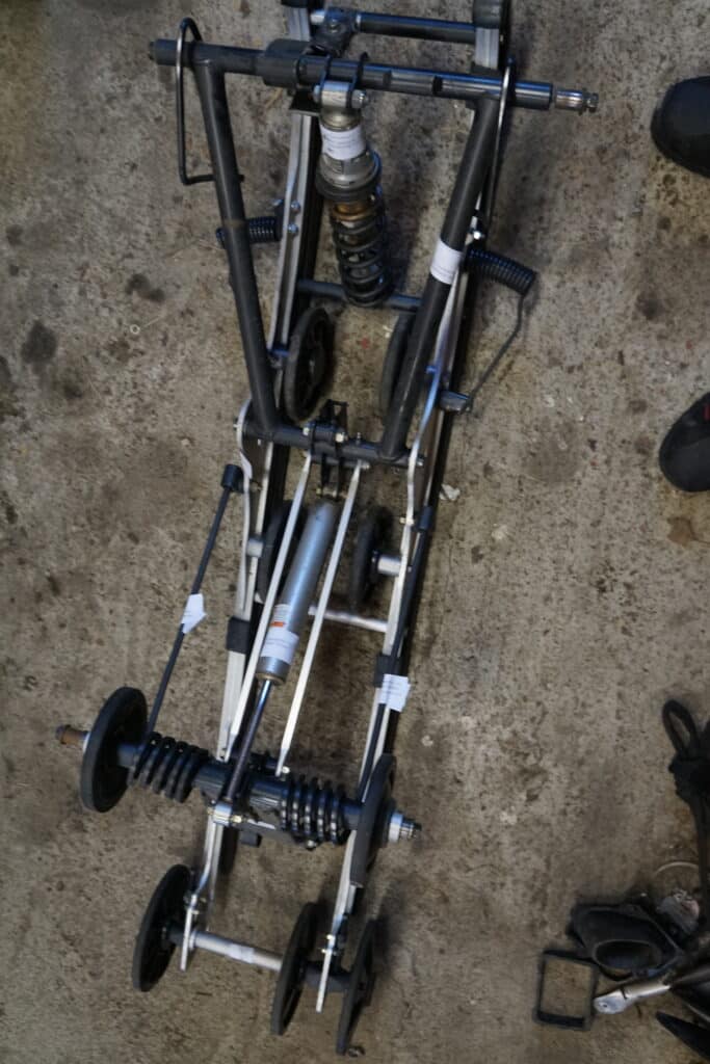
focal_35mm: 30
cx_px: 355
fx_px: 887
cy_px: 532
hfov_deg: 43.6
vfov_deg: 61.9
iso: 1250
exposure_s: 1/60
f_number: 3.5
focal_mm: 20
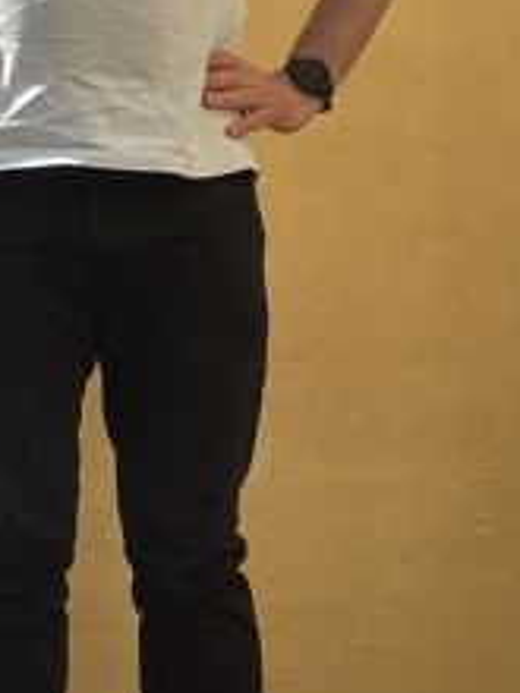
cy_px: 173
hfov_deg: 17.7
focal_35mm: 82
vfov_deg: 23.6
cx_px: 50
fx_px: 1642
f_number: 2.2
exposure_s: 1/636
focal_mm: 2.71
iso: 25
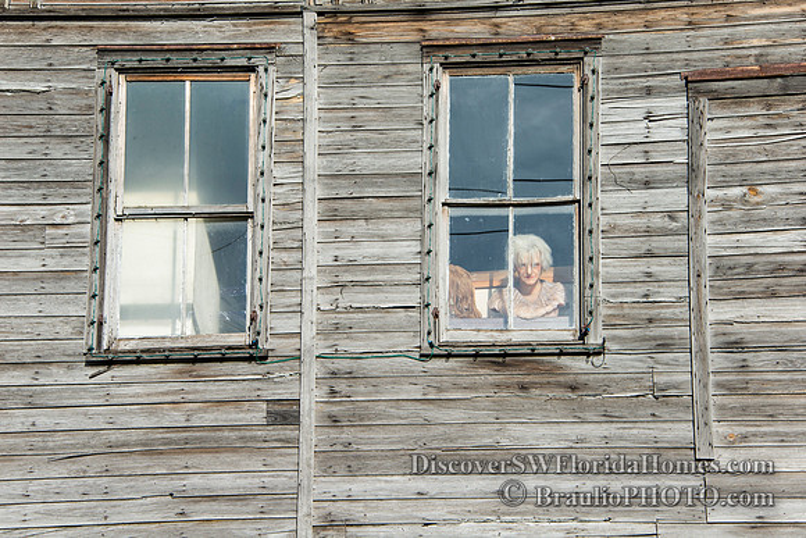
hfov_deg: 19.5
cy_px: 269
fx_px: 2351
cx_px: 403
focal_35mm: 105
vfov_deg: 13.0
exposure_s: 1/100
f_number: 16
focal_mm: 105
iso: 200
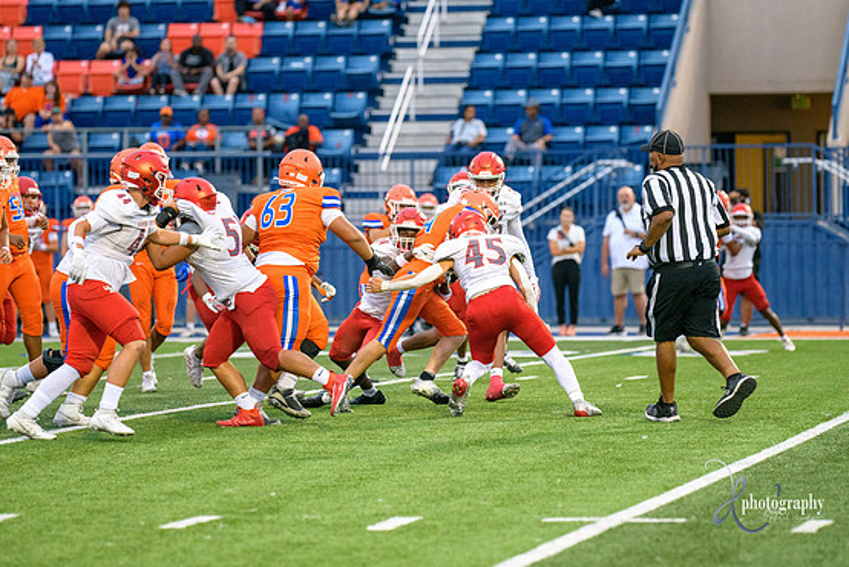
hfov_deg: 11.5
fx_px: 4200
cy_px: 275
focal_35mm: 178
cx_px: 424
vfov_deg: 7.7
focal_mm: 170
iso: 2500
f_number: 2.8
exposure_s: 1/2000
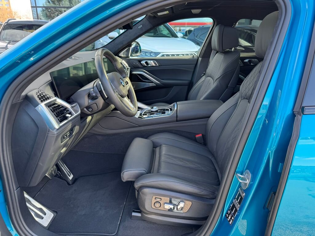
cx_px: 158
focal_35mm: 24
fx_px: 218
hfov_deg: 71.6
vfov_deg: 56.8
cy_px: 118
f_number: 1.78
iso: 80
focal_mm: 6.76
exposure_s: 1/121
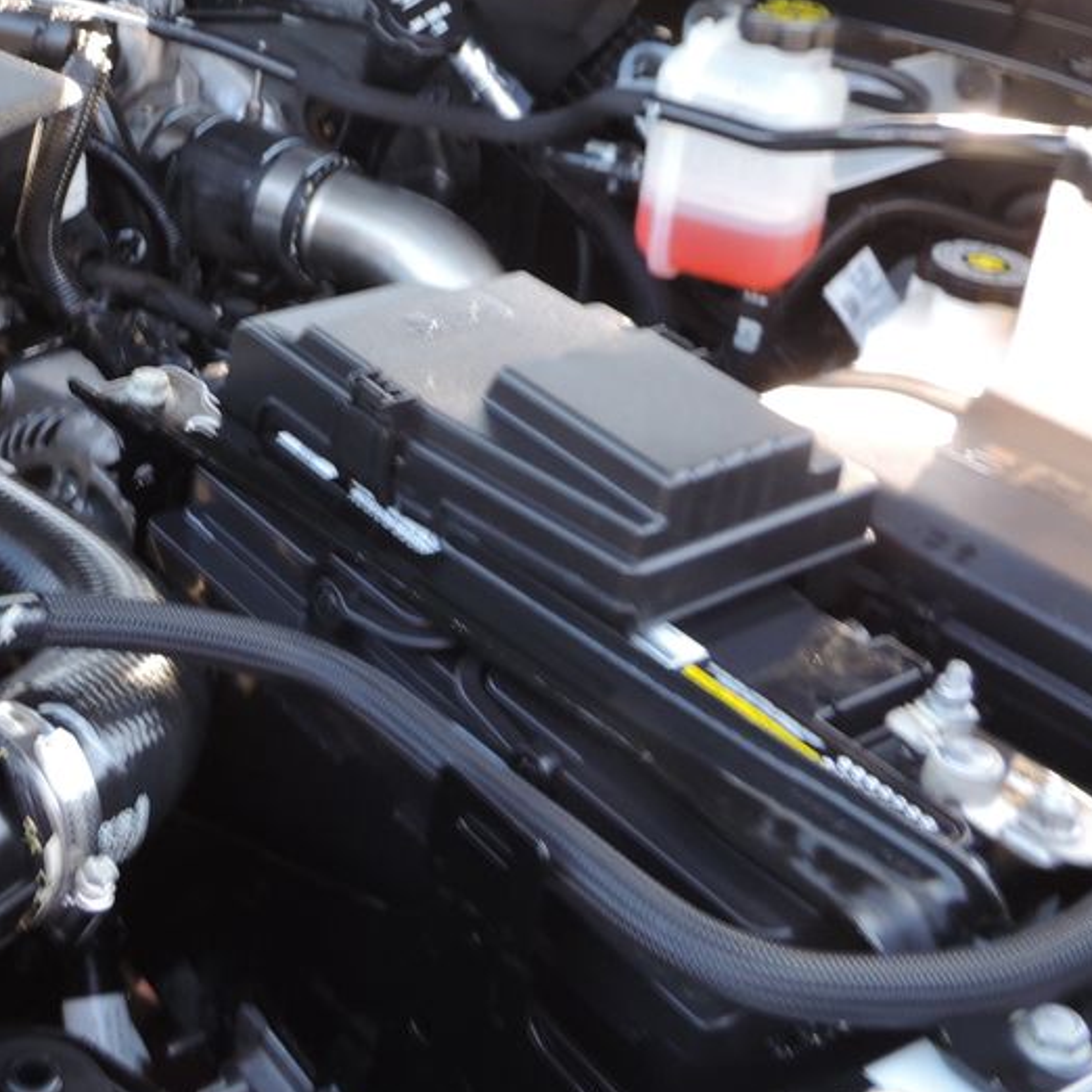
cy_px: 314
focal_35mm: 52
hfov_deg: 31.2
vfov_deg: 32.3
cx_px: 98
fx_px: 1856
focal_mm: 4.3
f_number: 3
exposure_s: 1/30
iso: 80
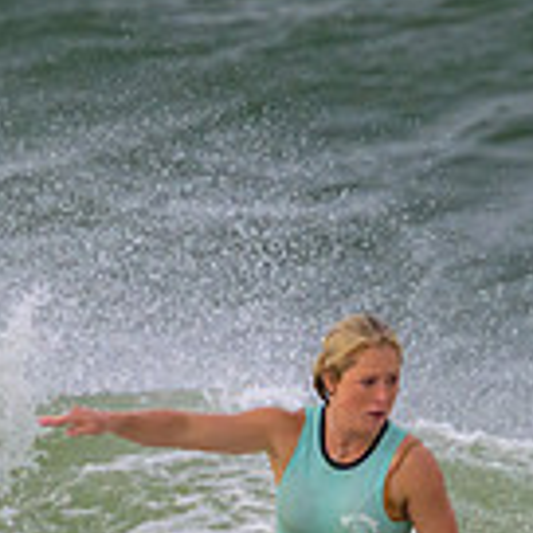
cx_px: 337
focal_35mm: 2895
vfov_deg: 0.6
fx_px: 50432
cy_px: 672
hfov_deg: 0.6
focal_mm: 800
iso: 2000
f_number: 11
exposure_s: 1/2000
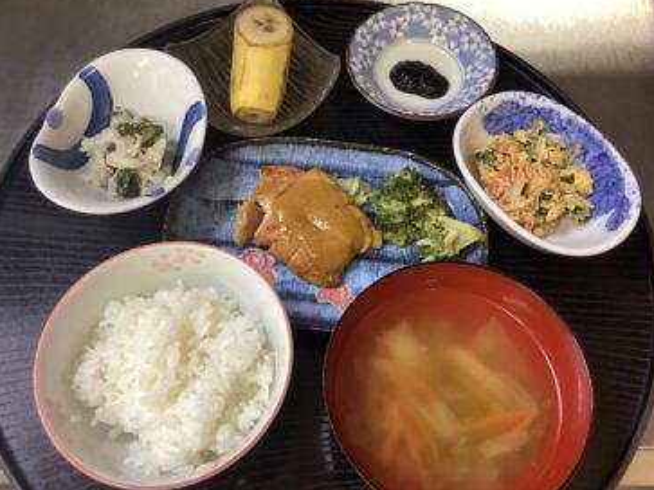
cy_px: 240
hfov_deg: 56.8
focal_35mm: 32
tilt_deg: -63.1
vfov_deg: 44.1
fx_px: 604
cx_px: 334
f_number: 2.4
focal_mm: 3.3
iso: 250
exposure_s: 1/60
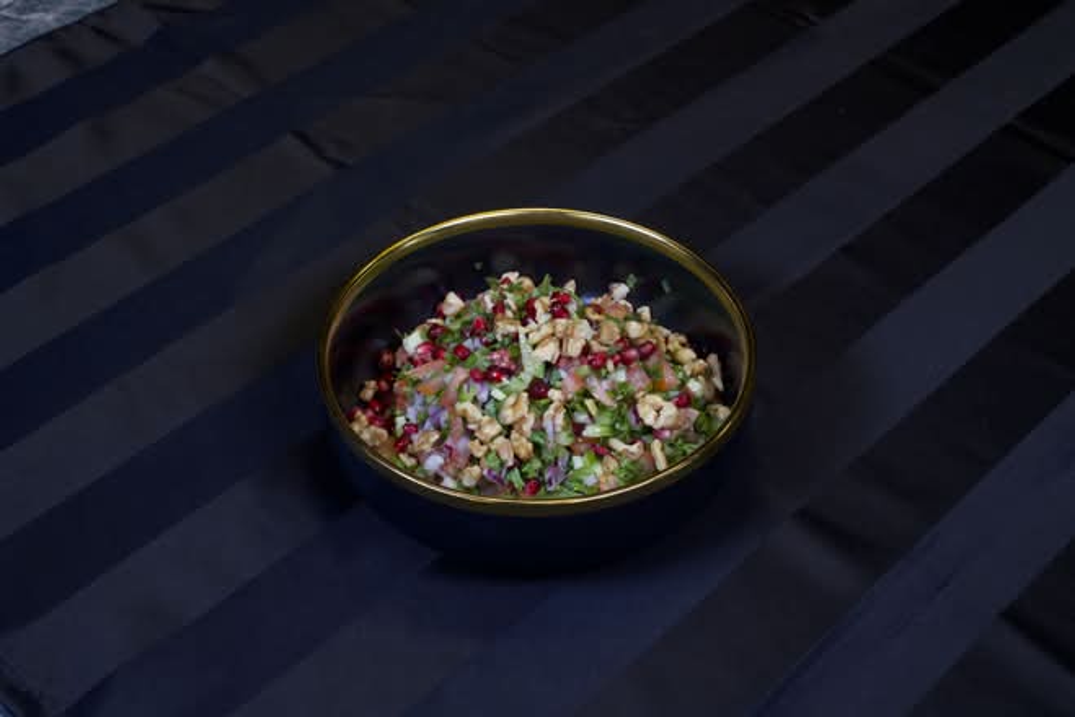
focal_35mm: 50
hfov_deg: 39.6
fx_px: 1494
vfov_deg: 27.0
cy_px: 358
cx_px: 538
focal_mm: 50
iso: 160
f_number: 11
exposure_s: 1/3
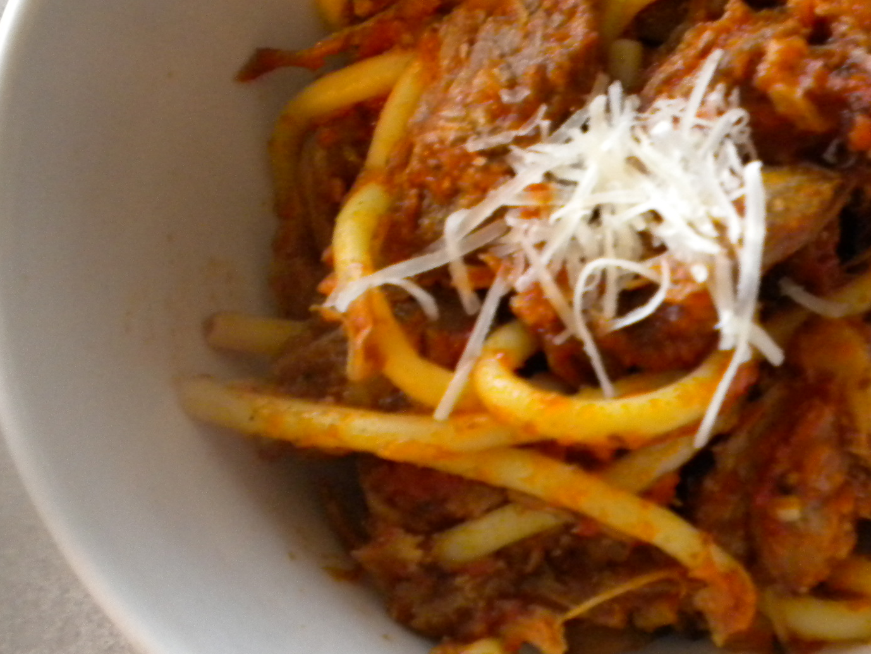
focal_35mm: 52
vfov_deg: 27.9
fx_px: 1309
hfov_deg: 36.2
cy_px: 237
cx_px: 616
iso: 498
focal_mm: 6.3
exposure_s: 1/8.8
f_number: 3.1
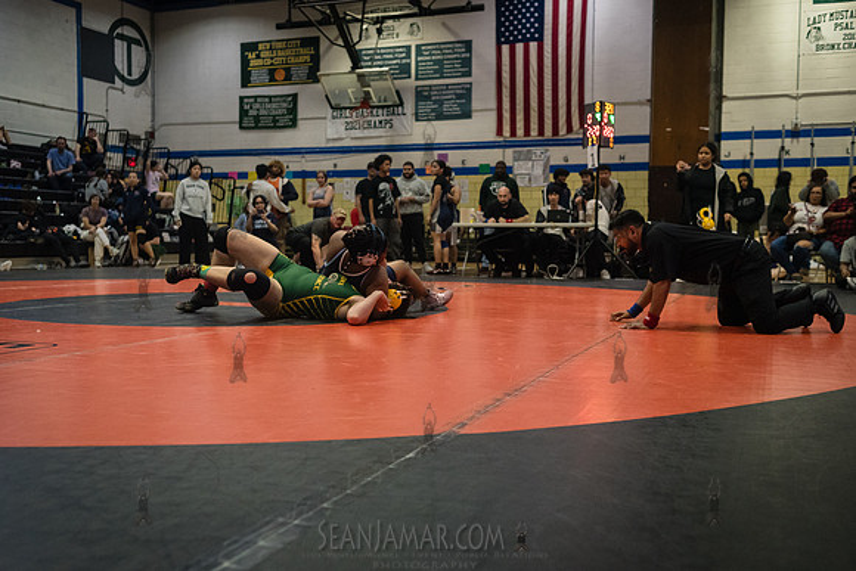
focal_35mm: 37
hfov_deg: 51.9
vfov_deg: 36.0
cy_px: 285
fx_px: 879
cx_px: 415
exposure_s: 1/800
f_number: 3.2
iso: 5000
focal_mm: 35
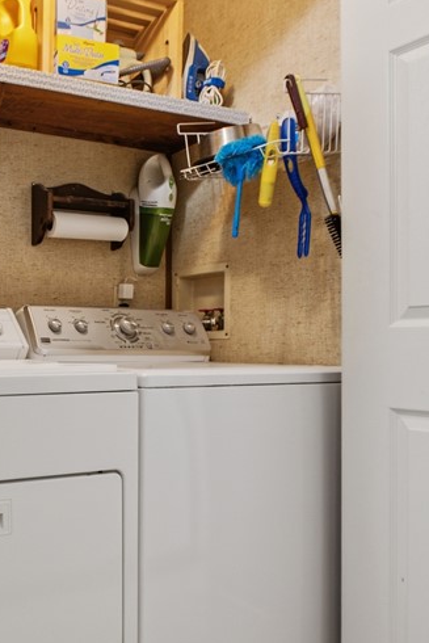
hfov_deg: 38.3
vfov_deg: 59.6
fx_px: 554
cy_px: 395
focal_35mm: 31
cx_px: 14
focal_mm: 14
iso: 100
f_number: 8
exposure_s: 1.3
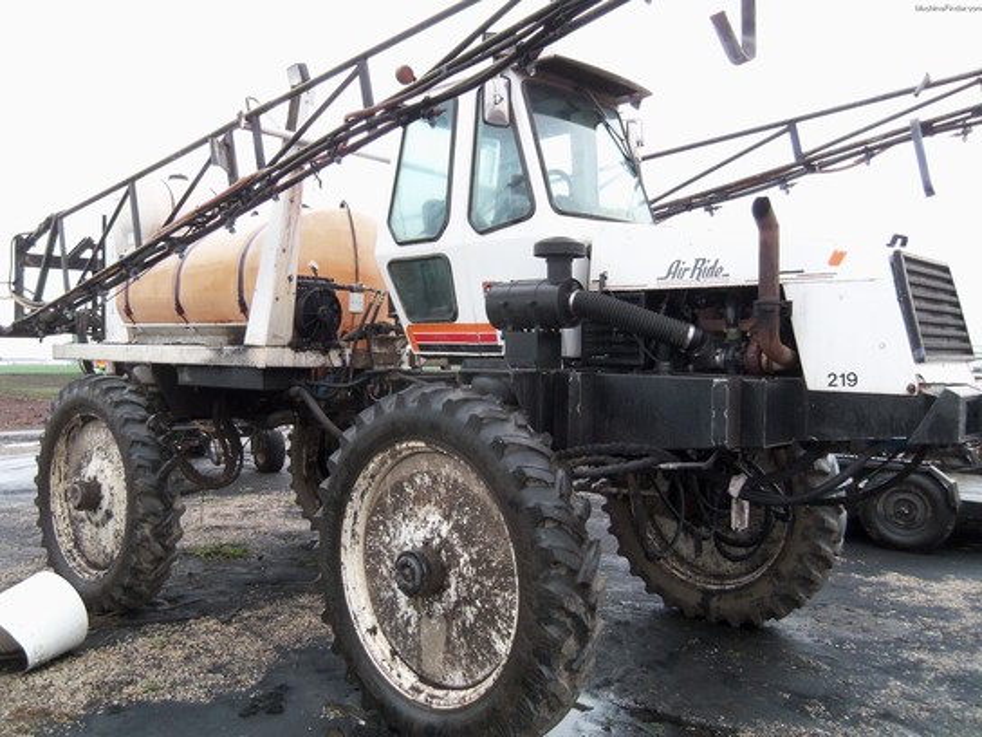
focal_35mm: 28
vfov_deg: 49.7
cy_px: 368
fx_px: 794
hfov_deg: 63.4
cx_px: 491
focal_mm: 5.1
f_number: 3.9
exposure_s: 1/40
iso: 80
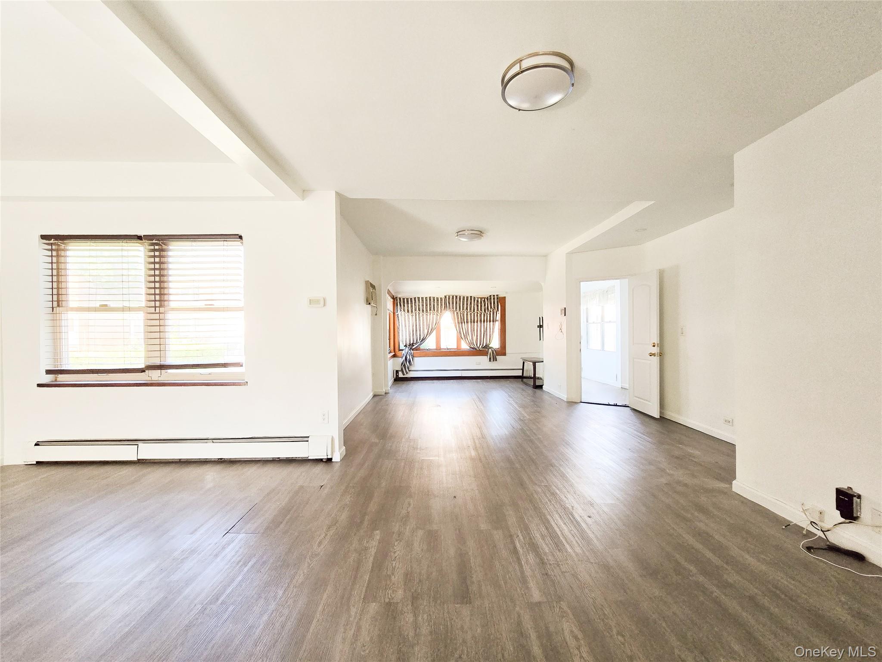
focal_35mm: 13
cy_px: 331
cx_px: 441
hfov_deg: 106.2
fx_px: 331
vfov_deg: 89.9
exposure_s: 1/100
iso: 200
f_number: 2.2
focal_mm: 2.2
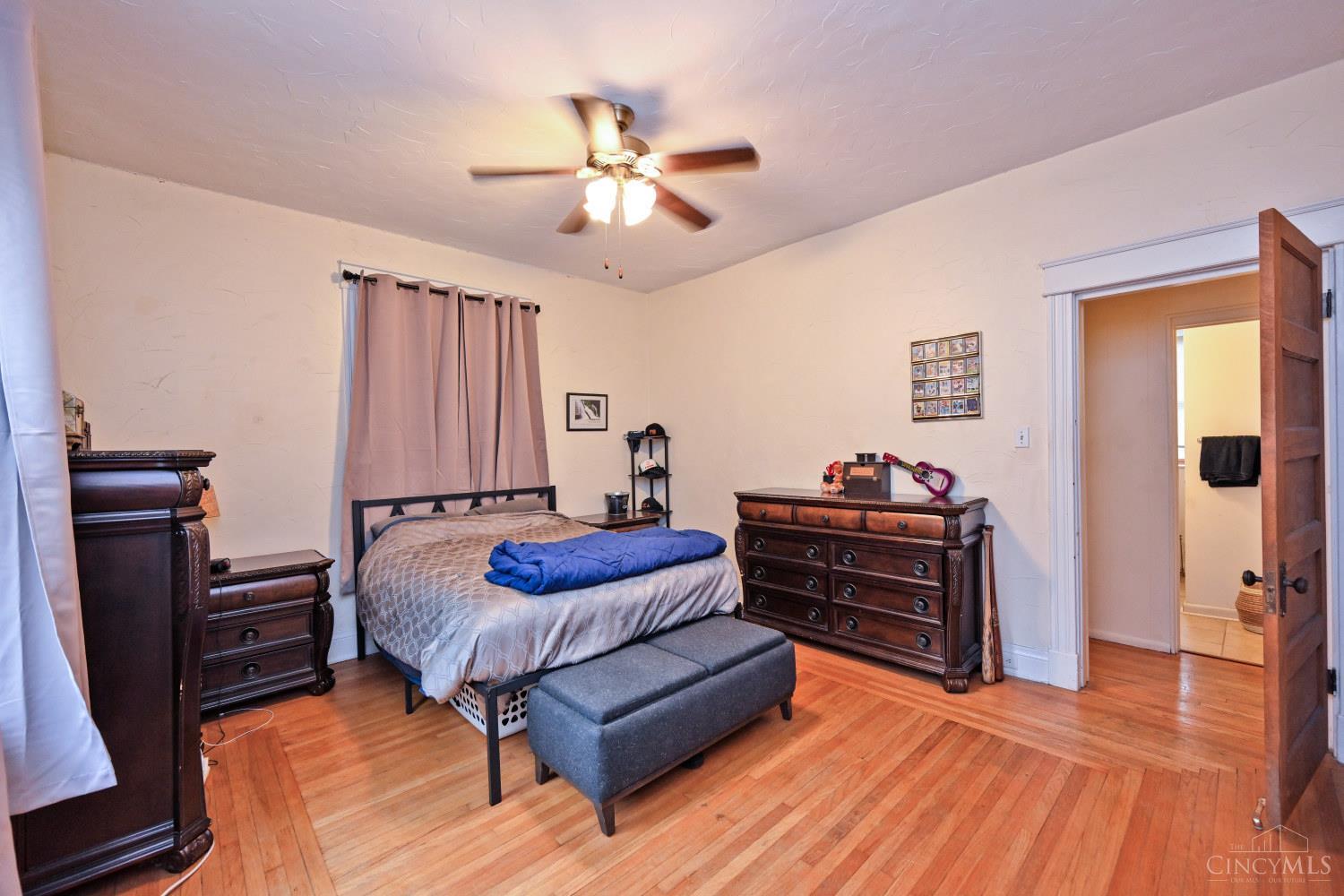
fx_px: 523
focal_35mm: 14
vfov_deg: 81.2
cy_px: 448
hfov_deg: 104.3
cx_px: 672
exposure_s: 1/60
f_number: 4
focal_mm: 14
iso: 800
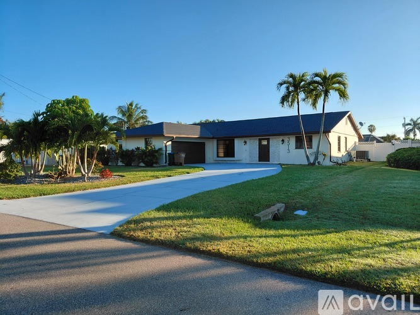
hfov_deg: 69.4
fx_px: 303
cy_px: 158
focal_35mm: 25
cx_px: 210
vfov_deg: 54.9
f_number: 1.8
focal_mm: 4.69
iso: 50
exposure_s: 1/1491
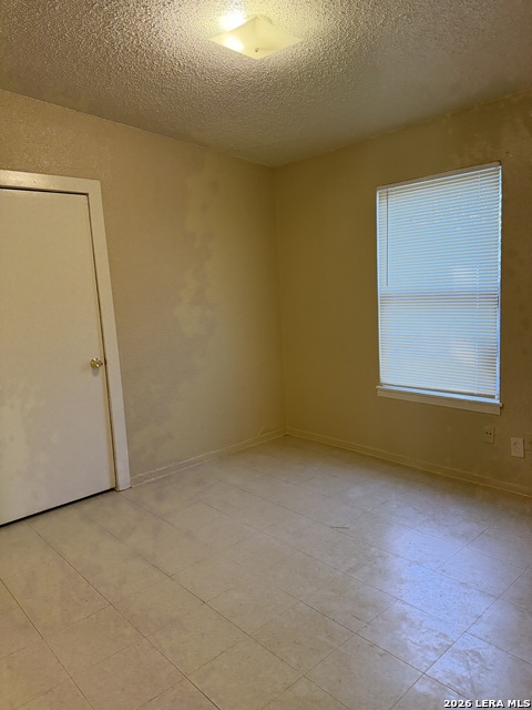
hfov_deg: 56.8
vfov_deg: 71.6
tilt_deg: -9.3
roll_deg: +2.2
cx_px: 266
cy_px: 355
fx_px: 492
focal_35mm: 24
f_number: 1.78
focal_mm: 6.76
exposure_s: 1/120
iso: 320
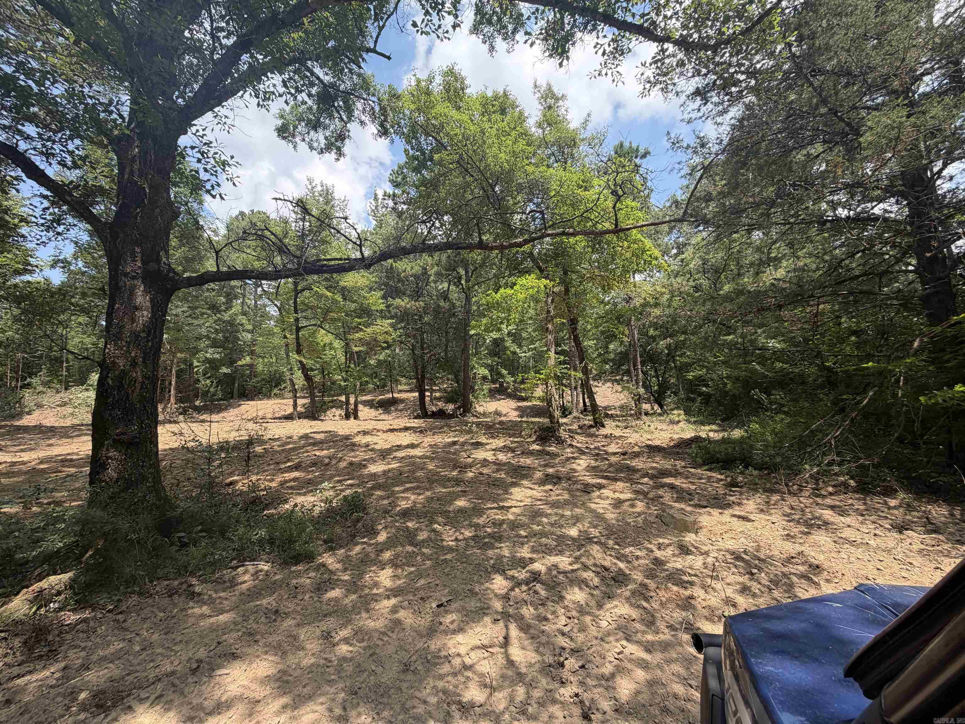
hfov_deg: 102.1
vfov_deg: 85.7
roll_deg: +1.7
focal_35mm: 14
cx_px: 482
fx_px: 390
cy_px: 362
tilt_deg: +6.3
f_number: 2.2
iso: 50
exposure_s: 1/502
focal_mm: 2.22
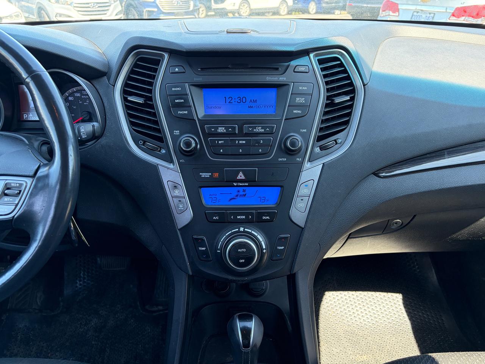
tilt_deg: -27.6
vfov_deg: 53.1
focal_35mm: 26
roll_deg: -1.1
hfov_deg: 67.3
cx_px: 242
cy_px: 182
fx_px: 364
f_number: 1.6
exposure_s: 1/148
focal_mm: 5.96
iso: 125
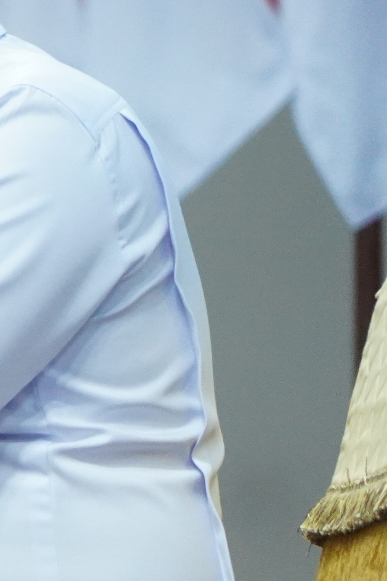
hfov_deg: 1.4
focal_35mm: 960
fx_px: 15479
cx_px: -713
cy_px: -5
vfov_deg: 2.1
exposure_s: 1/160
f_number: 6.3
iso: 5000
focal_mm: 240
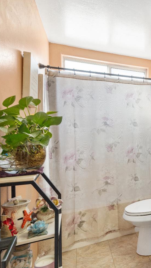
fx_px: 192
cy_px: 134
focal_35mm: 27
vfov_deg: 69.9
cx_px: 196
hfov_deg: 32.4
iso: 400
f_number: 5.6
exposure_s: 1/2
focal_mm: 17
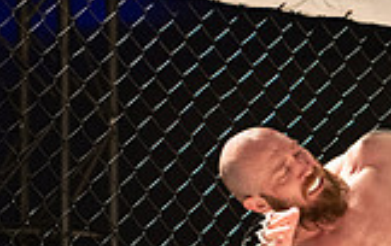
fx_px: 3054
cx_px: 470
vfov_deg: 4.6
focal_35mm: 286
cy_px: 345
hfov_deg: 7.3
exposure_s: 1/1000
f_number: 2.8
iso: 1800
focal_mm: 70
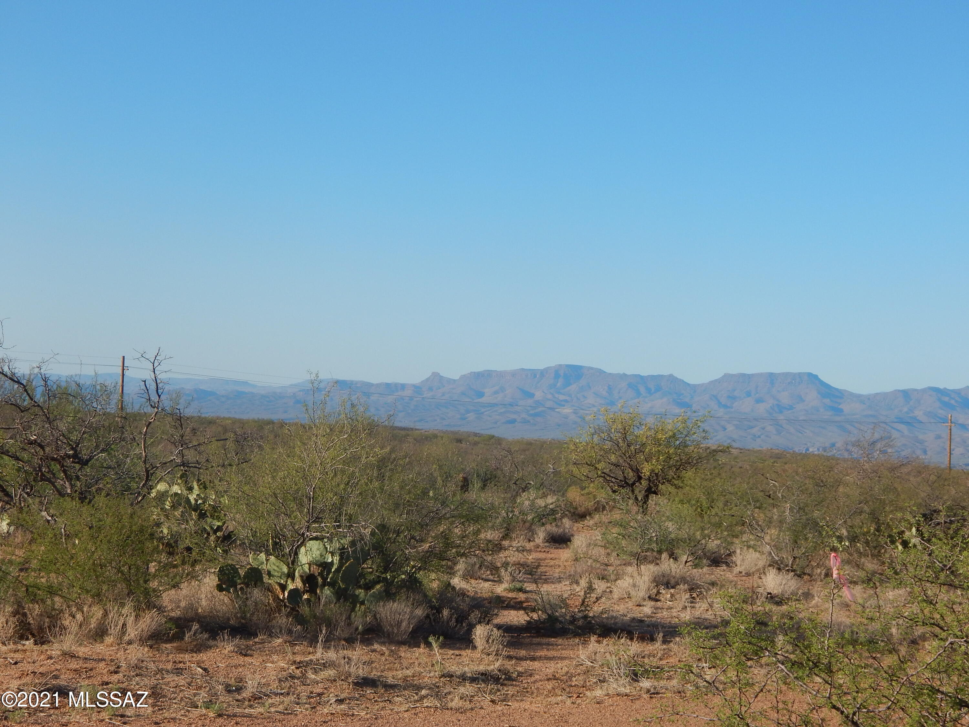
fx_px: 1932
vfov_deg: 21.3
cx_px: 484
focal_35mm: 69
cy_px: 364
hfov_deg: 28.2
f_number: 4.1
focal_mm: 12.3
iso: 125
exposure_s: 1/800
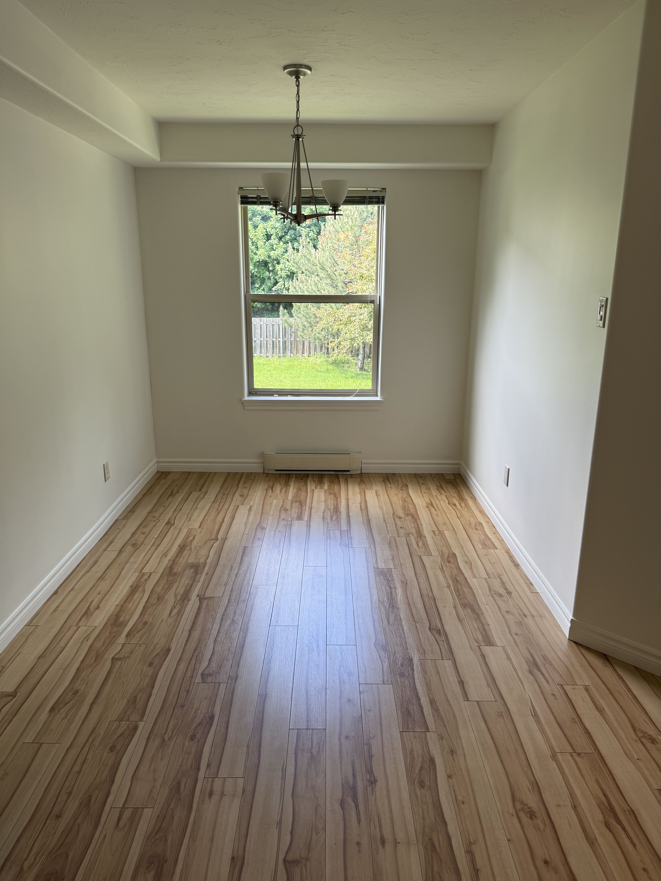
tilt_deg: -14.9
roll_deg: -0.8
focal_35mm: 24
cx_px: 330
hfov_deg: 56.8
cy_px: 440
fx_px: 611
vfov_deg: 71.6
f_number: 1.78
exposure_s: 1/121
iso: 50
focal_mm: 6.76
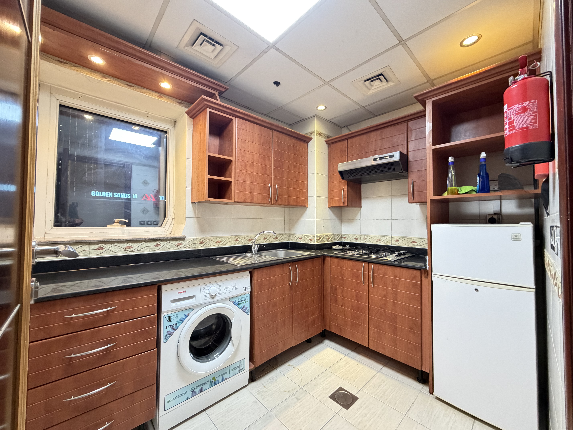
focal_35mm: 14
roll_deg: +0.2
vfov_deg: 85.7
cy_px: 215
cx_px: 286
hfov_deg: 102.1
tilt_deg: +1.7
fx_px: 232
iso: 500
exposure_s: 1/50
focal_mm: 2.22
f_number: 2.2
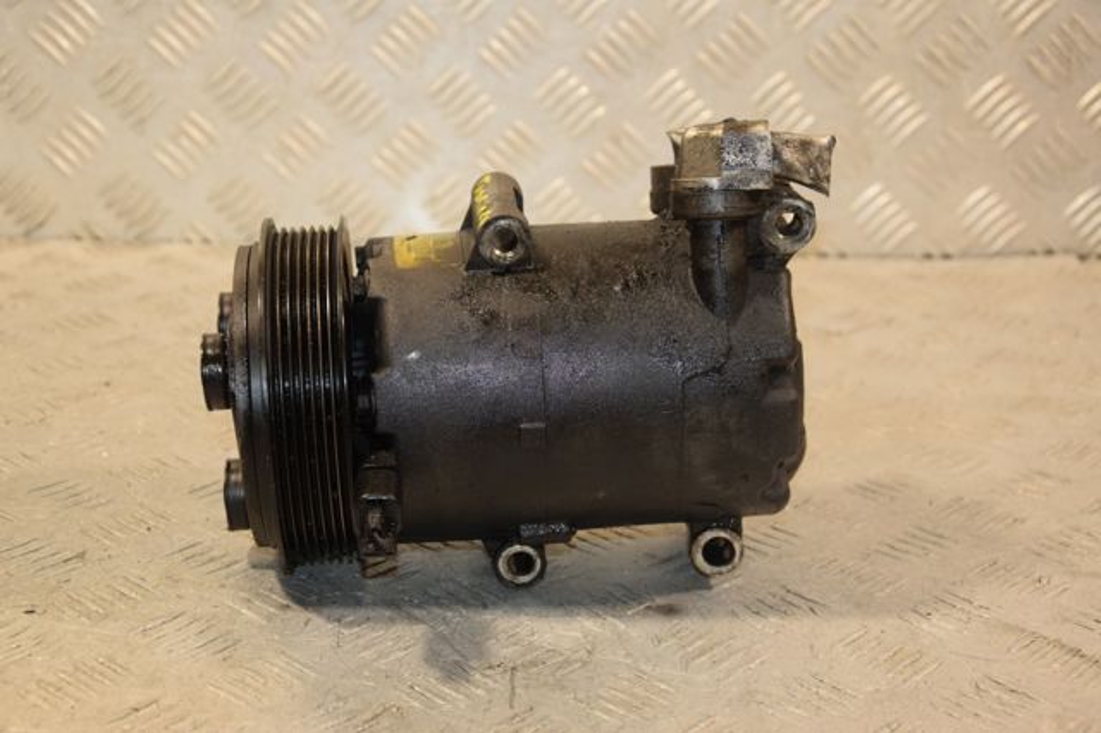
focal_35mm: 72
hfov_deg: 28.1
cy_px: 366
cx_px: 550
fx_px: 2201
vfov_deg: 18.9
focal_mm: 48
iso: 800
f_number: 4.8
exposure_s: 1/160
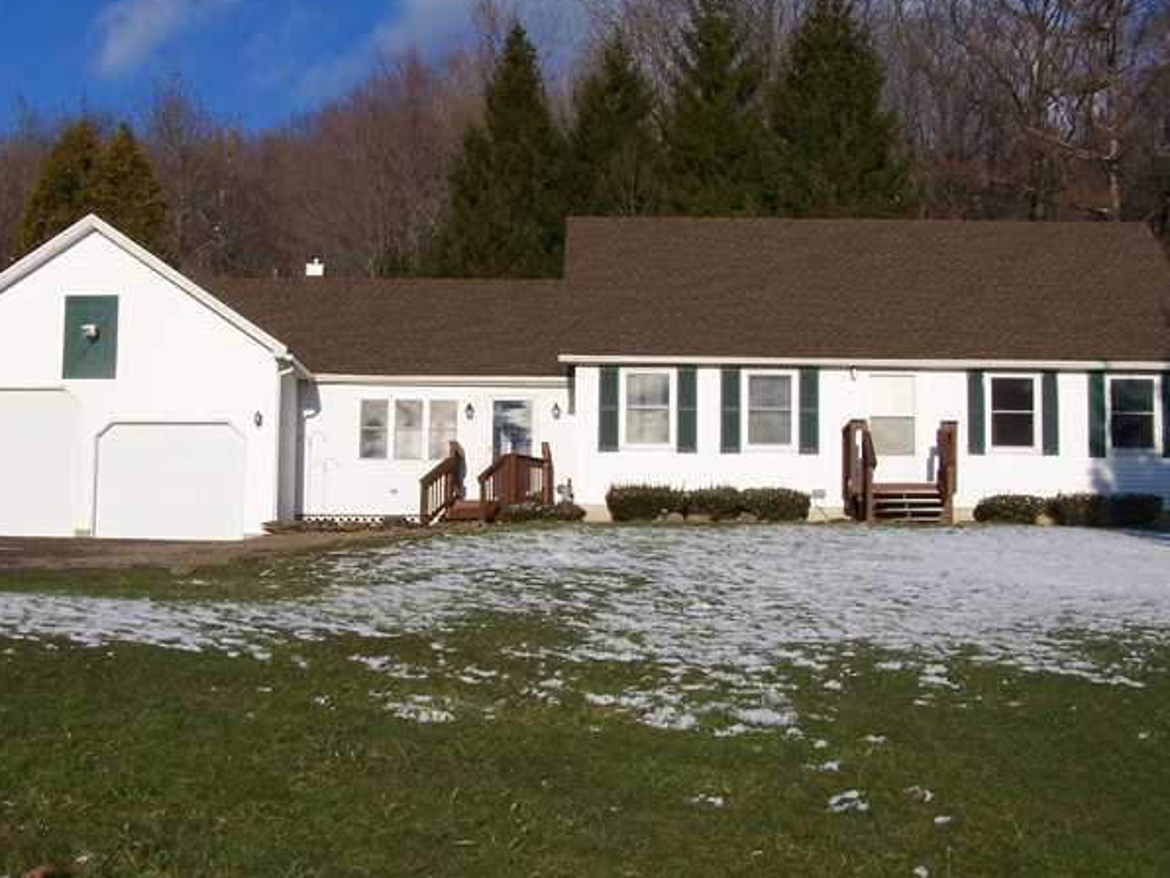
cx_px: 558
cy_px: 466
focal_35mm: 51
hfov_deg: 37.5
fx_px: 1724
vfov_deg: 28.6
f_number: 5.6
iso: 80
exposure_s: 1/500
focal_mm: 6.3
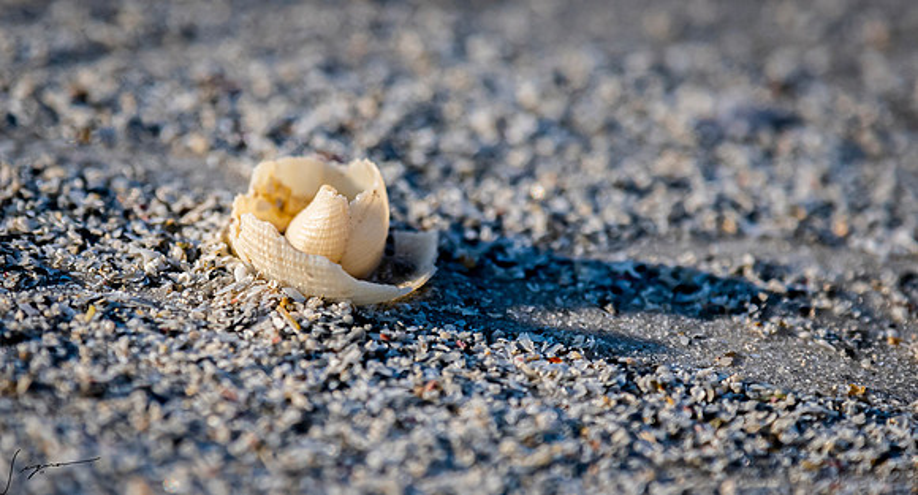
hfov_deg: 2.5
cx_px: 271
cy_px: 269
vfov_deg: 1.3
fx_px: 21211
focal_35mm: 880
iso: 500
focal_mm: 420
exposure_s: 1/2000
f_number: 6.3
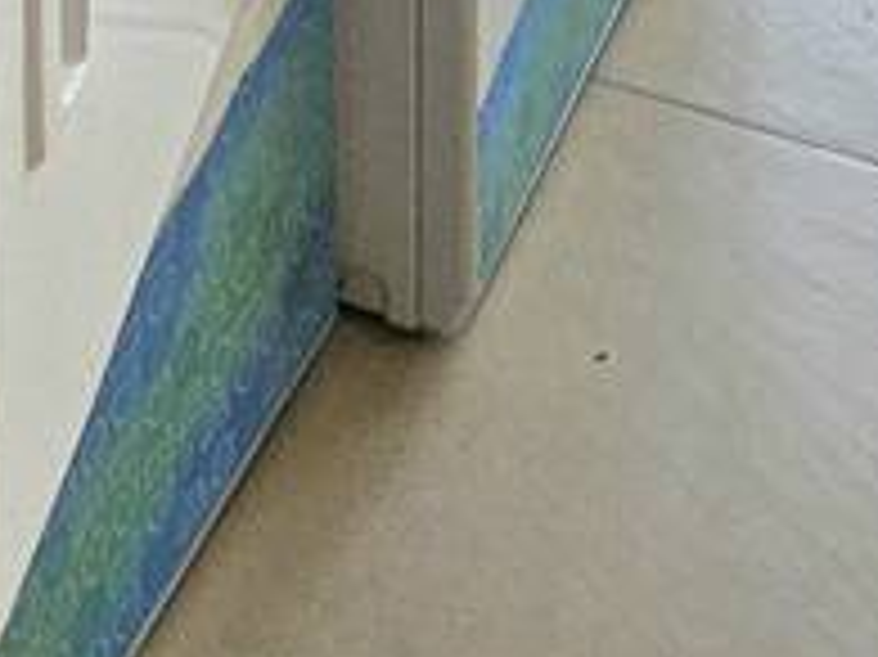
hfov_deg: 20.3
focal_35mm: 96
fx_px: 2433
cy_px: -1683
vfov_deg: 9.2
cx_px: 225
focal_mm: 2.2
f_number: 2.2
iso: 80
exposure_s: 1/233
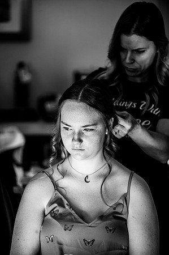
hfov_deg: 10.1
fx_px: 953
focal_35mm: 135
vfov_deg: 15.2
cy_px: 128
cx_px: 84
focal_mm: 135
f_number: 2.8
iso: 400
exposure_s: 1/250
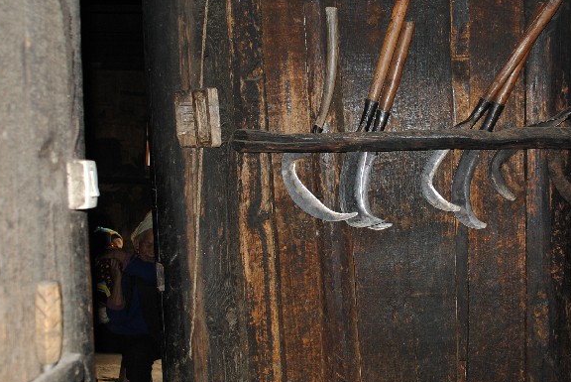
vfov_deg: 28.1
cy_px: 155
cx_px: 304
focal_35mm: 48
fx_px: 762
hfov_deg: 41.1
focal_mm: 18
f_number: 3.5
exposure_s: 1/60
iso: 200
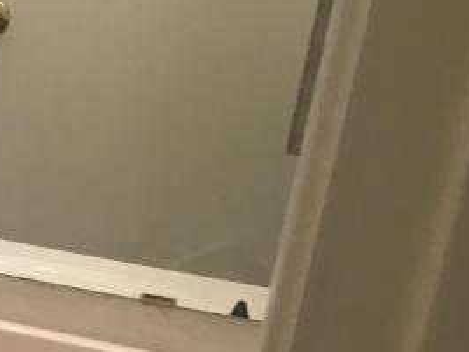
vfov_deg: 13.0
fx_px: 1504
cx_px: -306
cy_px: 410
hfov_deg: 15.8
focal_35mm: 111
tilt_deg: -24.0
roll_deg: -1.9
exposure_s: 1/30
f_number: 2.2
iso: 64
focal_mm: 4.15
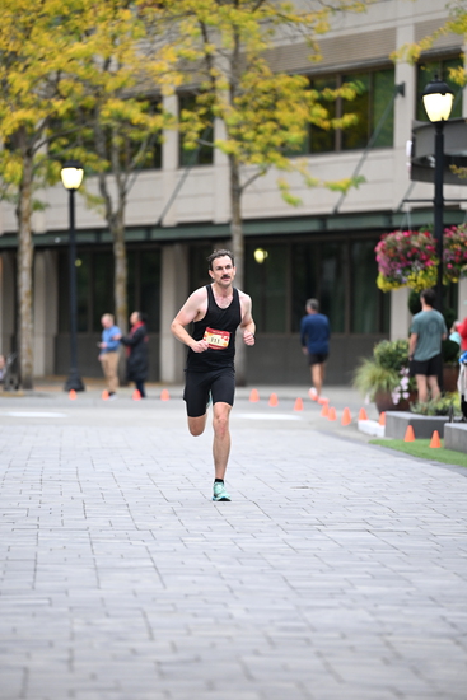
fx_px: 3889
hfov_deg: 6.9
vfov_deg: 10.3
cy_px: 350
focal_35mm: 200
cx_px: 234
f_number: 2.8
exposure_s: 1/800
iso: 1600
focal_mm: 200
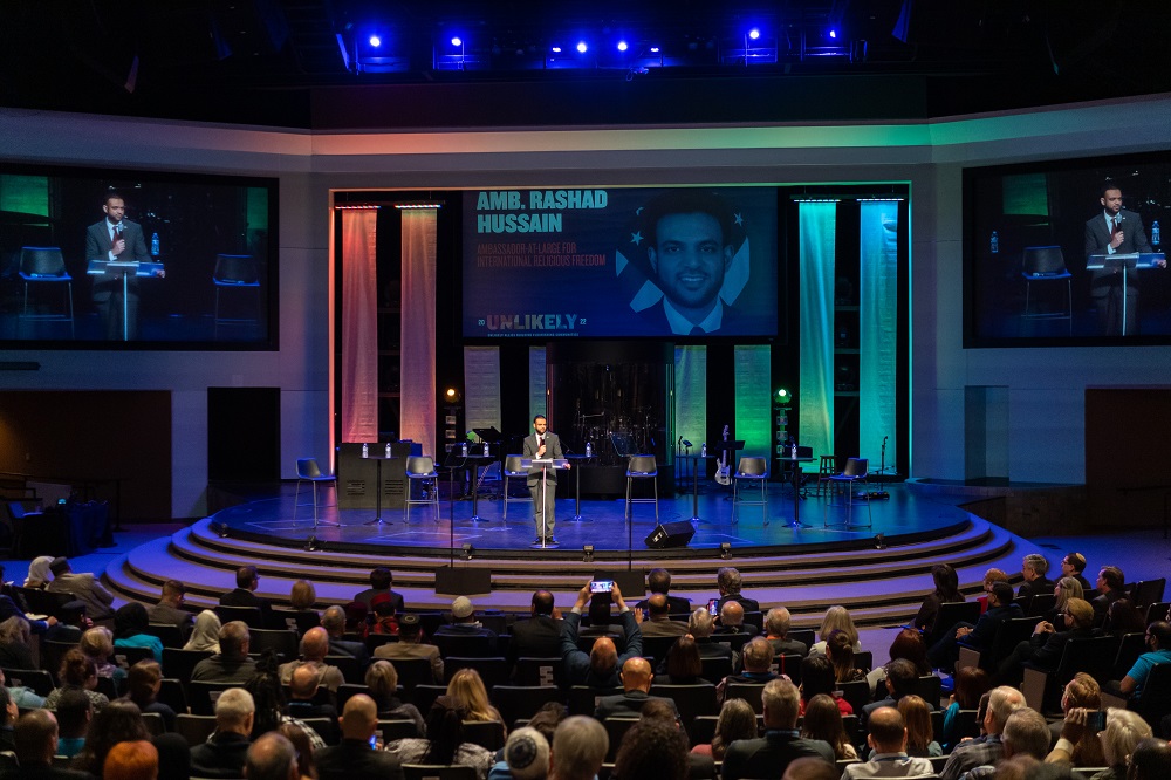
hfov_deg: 43.6
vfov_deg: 29.8
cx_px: 586
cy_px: 390
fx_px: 1463
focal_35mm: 45
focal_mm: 45
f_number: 2.8
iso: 3200
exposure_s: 1/250
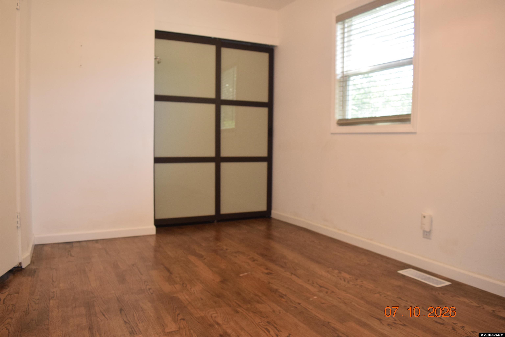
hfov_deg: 67.4
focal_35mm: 27
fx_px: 379
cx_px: 252
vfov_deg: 47.9
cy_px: 168
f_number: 5
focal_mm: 18
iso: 800
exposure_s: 1/100
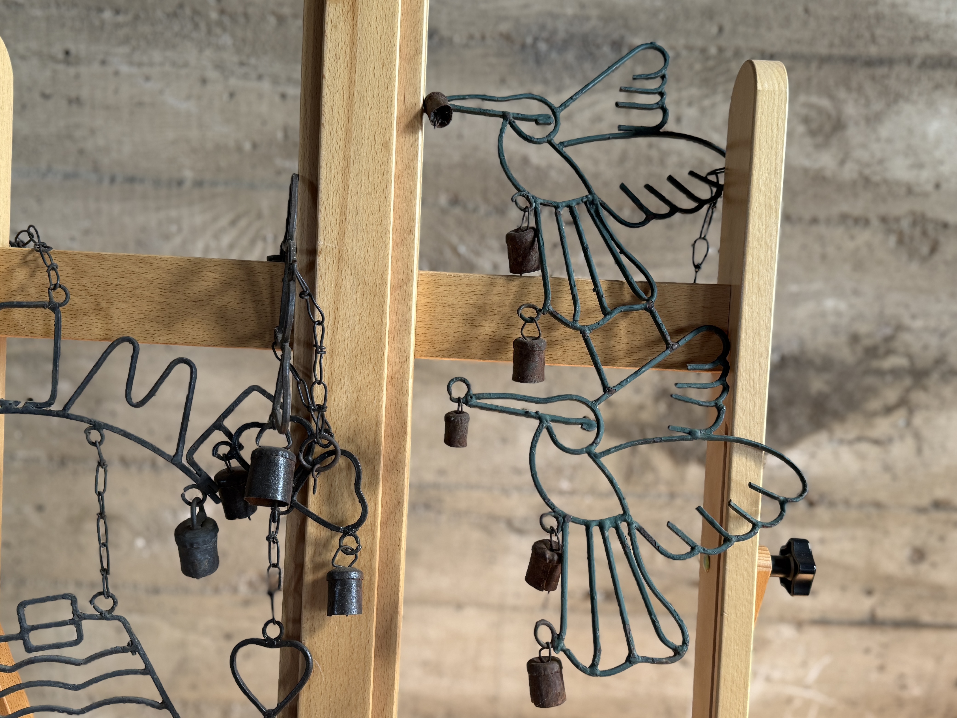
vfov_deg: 56.8
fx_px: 664
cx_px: 478
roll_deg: -2.6
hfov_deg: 71.6
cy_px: 359
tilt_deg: -20.8
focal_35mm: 24
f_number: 1.78
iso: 125
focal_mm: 6.76
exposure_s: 1/121
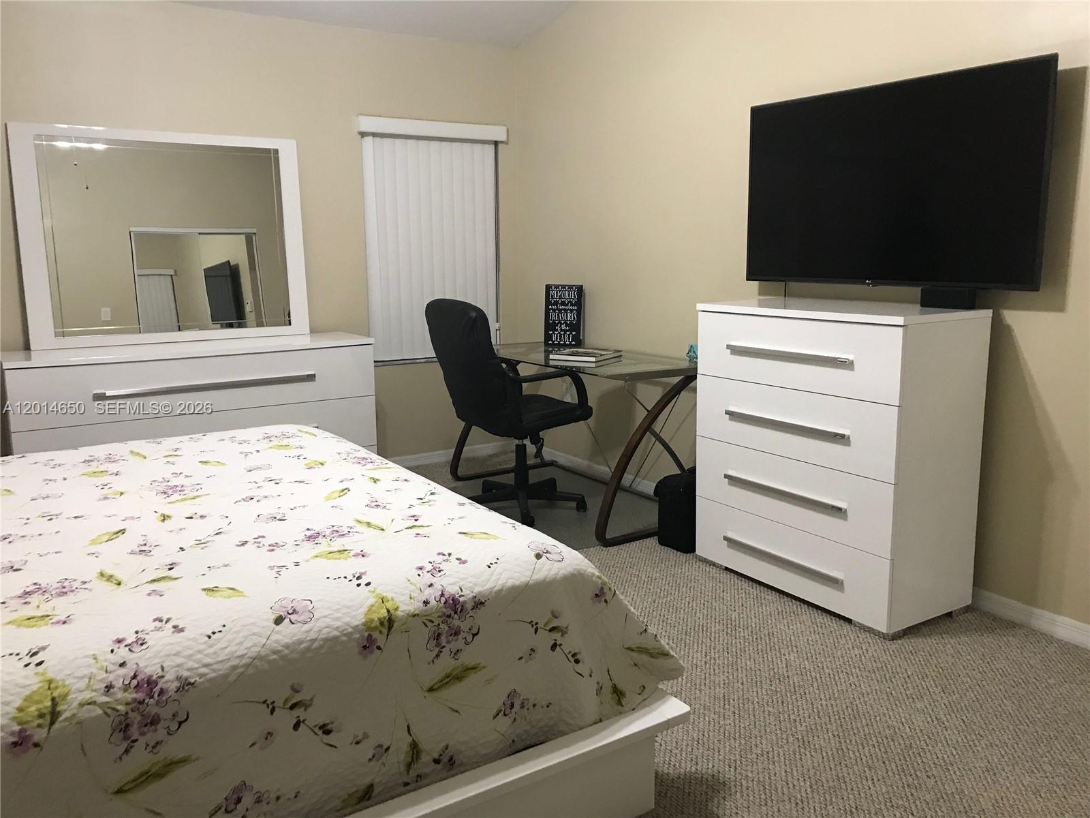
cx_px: 545
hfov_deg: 63.4
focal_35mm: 28
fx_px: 882
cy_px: 409
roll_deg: -0.2
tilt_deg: -9.5
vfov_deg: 49.7
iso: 50
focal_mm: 3.99
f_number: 1.8
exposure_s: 1/15
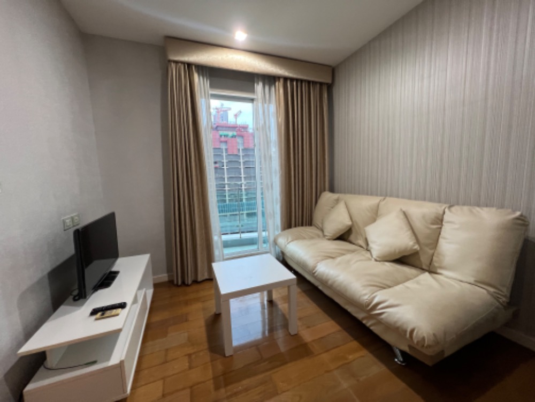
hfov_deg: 106.2
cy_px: 201
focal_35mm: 13
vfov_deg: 89.9
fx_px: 201
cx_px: 268
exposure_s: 1/50
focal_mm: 1.57
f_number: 1.8
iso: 125
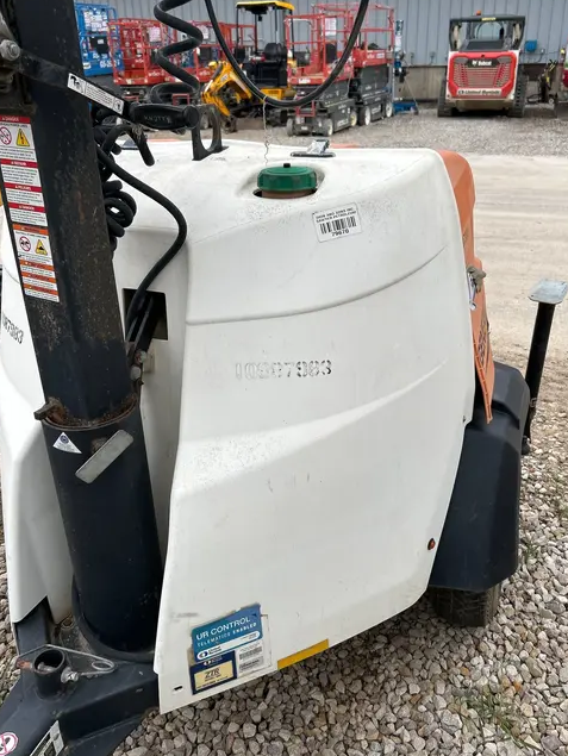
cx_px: 310
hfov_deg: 46.8
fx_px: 656
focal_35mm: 30
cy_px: 361
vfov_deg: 59.9
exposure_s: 1/337
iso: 50
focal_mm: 5.7
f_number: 1.5
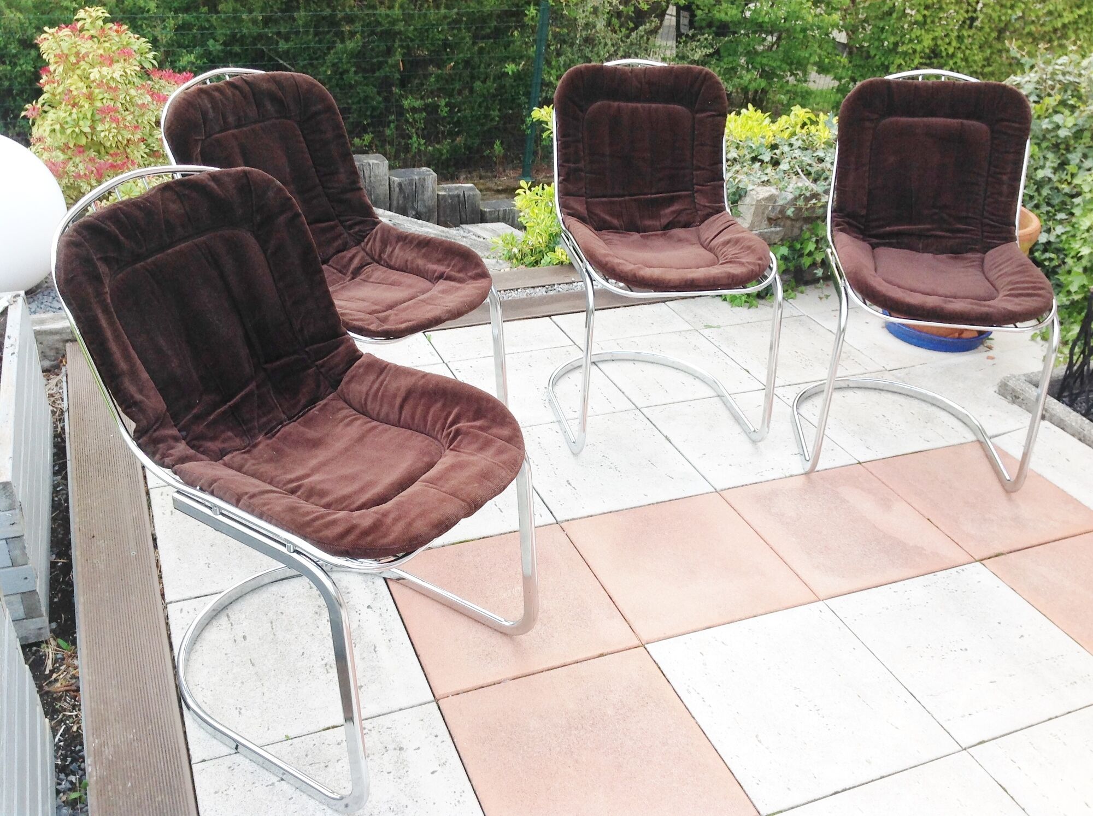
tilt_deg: -30.4
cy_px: 408
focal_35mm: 35
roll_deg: -3.2
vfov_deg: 40.6
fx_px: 1104
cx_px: 546
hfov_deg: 52.7
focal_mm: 4.28
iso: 50
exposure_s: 1/122
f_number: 2.4
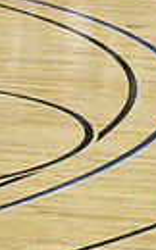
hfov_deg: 2.7
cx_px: 555
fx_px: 3259
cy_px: 24
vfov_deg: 4.4
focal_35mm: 478
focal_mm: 70
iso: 3200
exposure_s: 1/400
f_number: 3.5
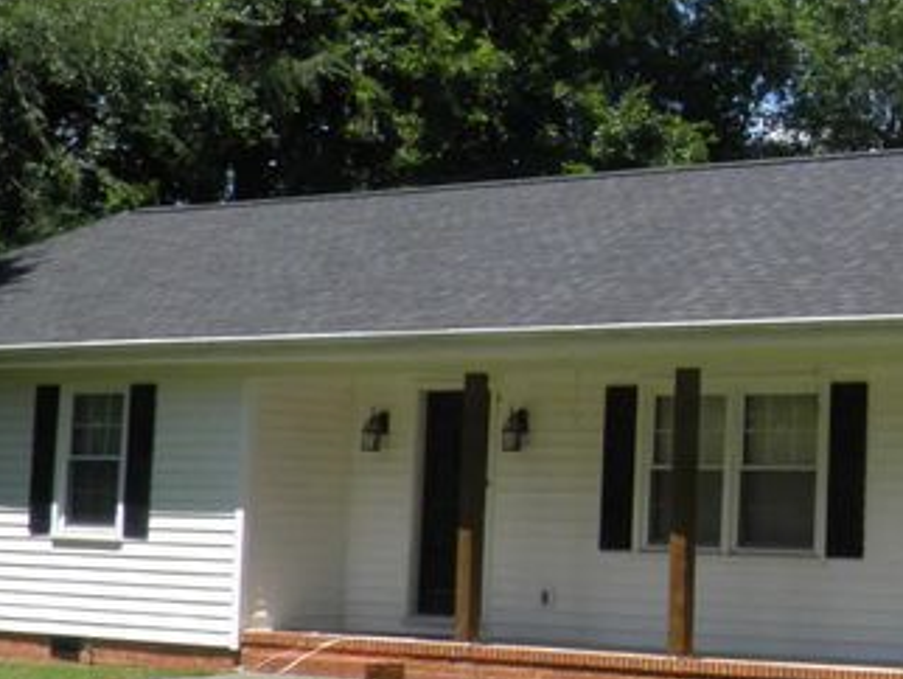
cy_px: 227
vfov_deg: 16.6
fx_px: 2323
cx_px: 1181
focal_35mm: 89
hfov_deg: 20.1
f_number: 5.7
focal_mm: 4.9
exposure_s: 1/200
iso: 50
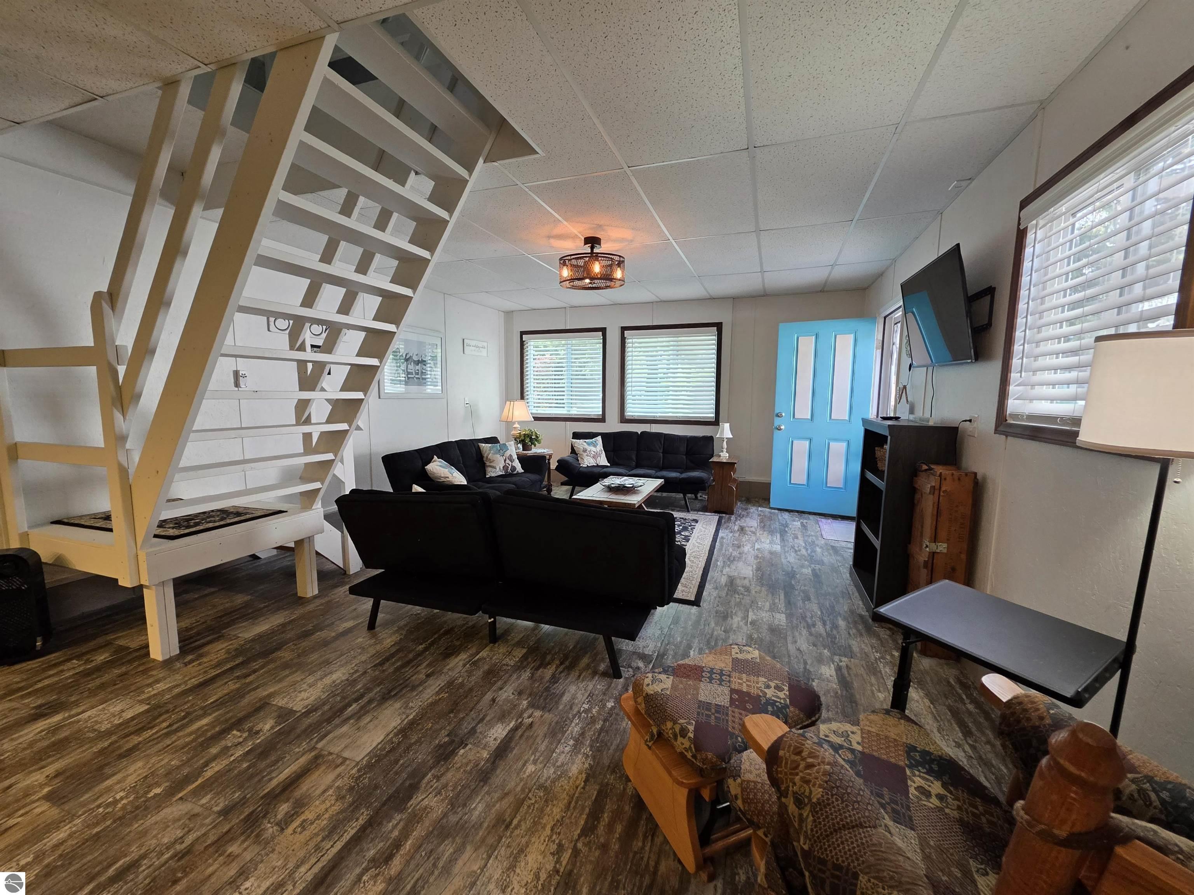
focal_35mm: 13
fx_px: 448
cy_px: 448
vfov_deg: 89.9
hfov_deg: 106.2
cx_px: 597
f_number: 1.9
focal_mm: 2.2
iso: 200
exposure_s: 1/120
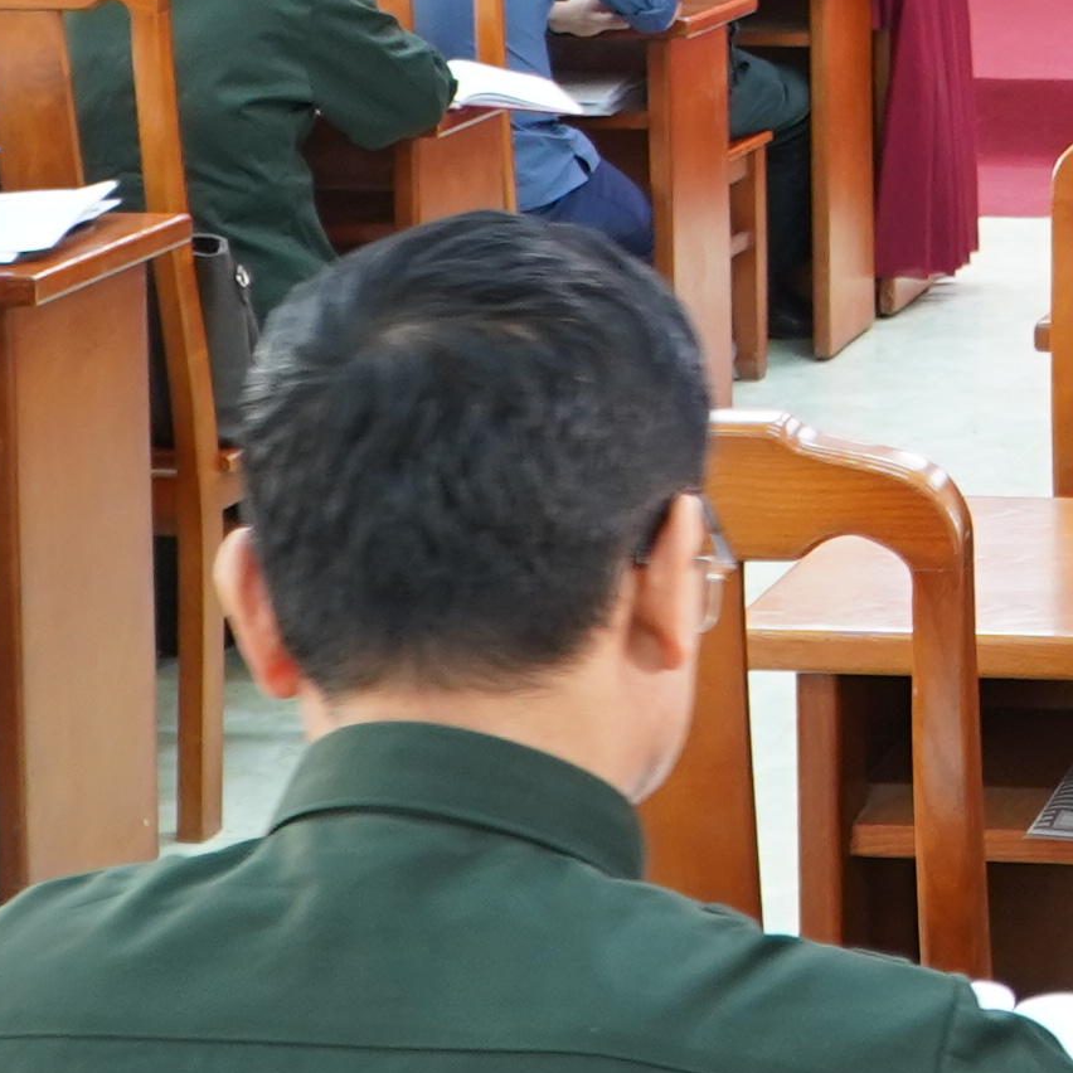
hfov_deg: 15.2
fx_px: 3717
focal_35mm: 106
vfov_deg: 15.9
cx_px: 1618
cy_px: -161
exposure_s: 1/30
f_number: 4
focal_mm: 18
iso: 800
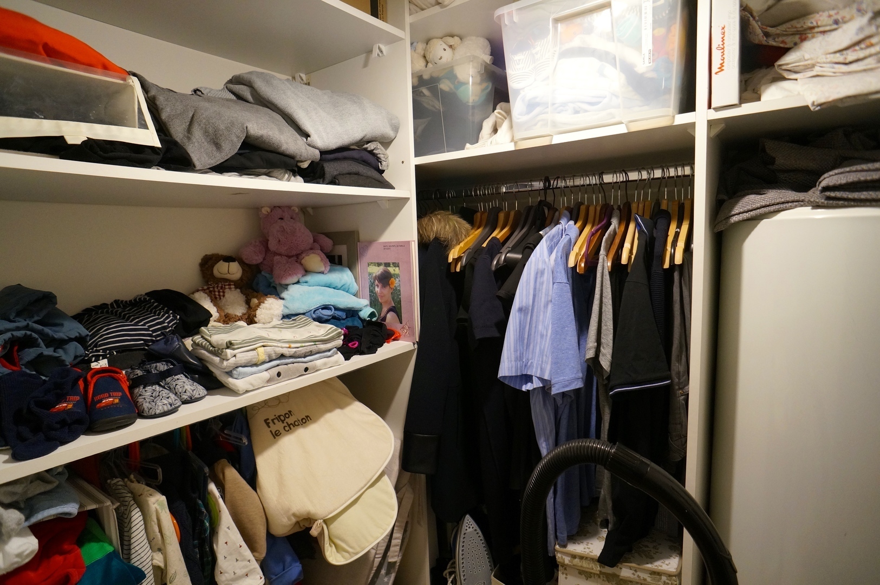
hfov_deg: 73.8
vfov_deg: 53.0
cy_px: 292
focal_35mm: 24
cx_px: 440
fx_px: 586
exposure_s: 1/60
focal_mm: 16
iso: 800
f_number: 4
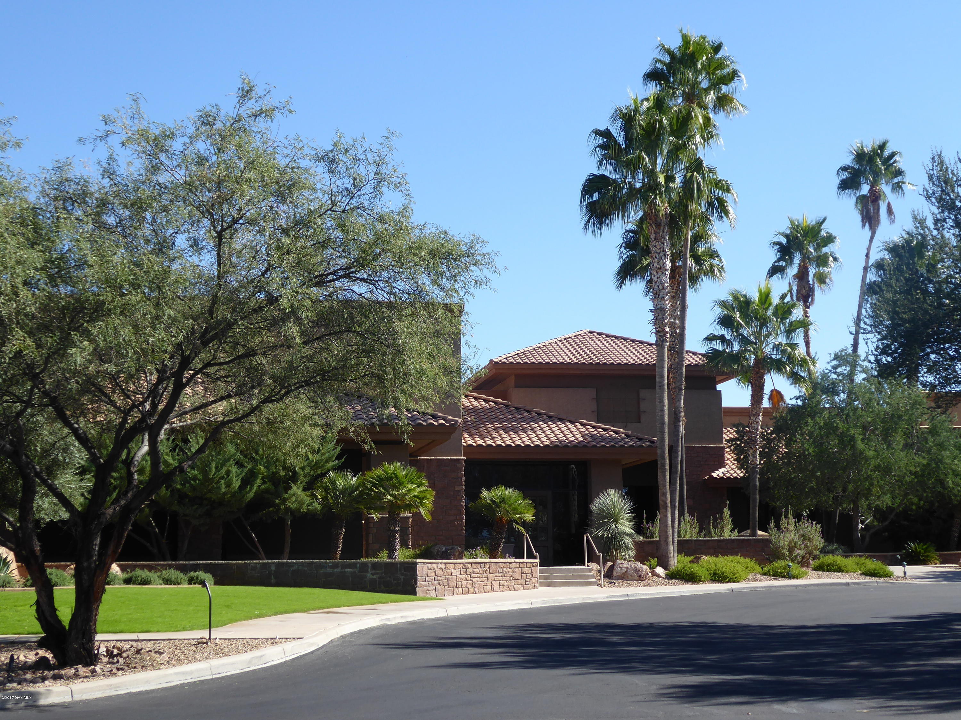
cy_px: 360
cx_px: 480
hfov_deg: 36.2
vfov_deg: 27.5
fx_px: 1471
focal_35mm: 53
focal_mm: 9
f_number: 4.1
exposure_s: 1/320
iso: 80
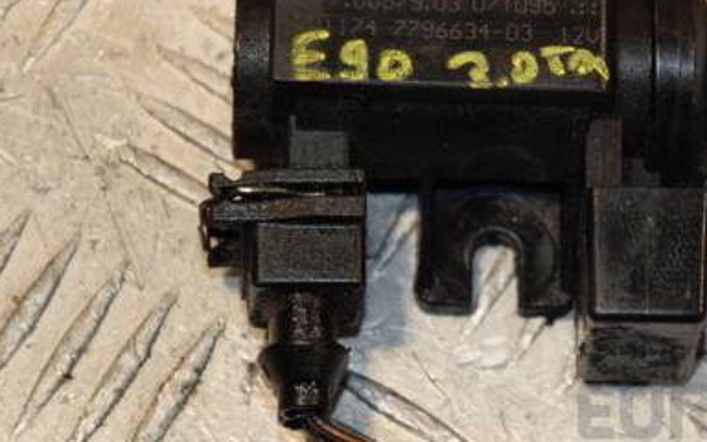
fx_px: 4832
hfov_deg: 8.4
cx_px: 543
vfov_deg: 5.2
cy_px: 166
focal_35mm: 251
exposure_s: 1/160
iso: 800
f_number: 5.6
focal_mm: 105
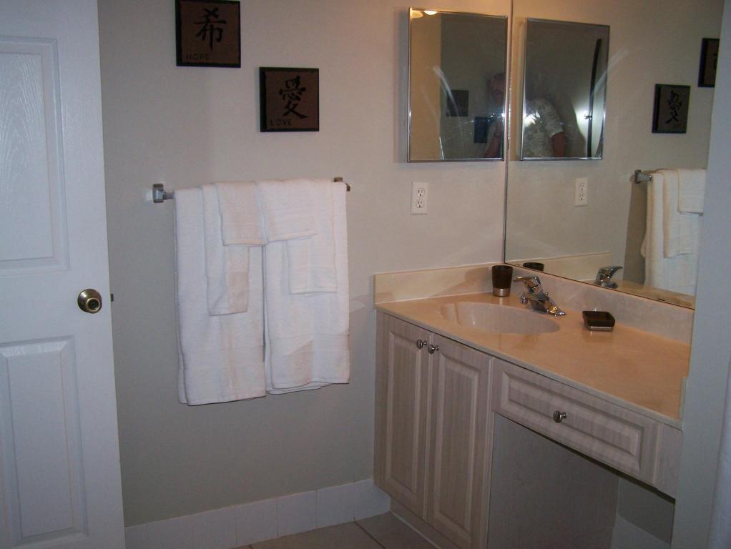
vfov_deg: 37.8
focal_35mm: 38
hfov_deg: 48.9
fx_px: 803
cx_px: 366
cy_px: 274
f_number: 2.8
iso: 160
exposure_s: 1/60
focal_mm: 6.3
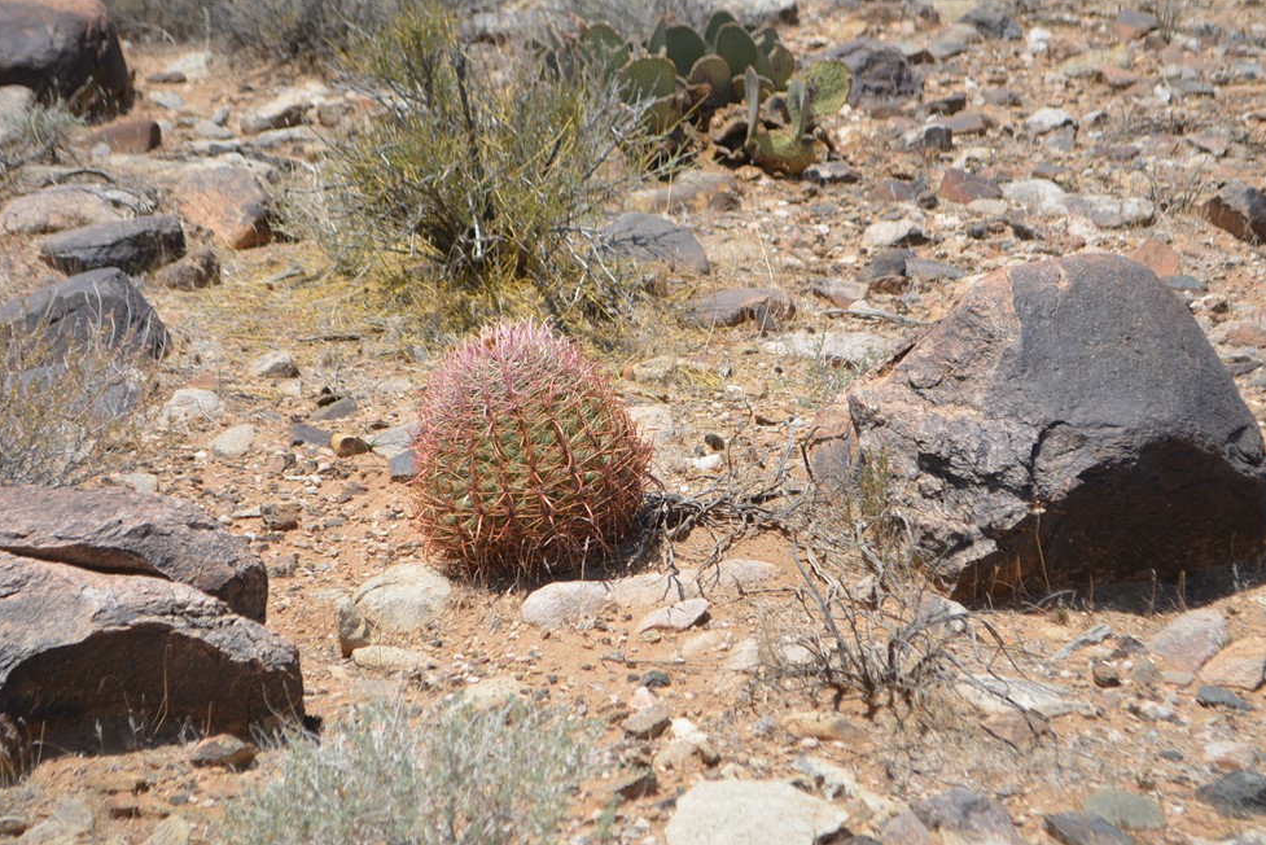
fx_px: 3220
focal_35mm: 92
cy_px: 455
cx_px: 652
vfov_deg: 14.9
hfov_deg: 22.2
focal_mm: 55
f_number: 6.3
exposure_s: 1/1600
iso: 400
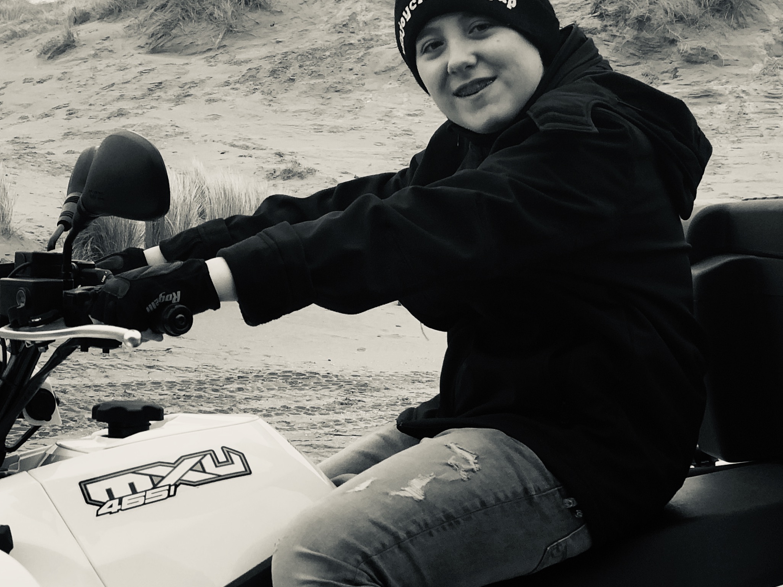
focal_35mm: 102
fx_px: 2307
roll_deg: +0.3
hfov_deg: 19.3
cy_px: 181
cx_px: 427
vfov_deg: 14.5
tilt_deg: +1.1
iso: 20
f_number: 2.4
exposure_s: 1/60
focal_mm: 6
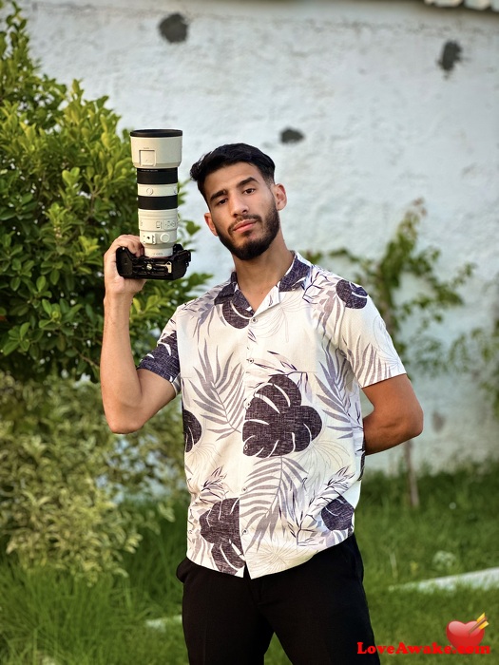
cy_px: 332
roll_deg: +0.3
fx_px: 1480
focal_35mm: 77
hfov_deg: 19.1
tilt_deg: -3.3
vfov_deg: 25.3
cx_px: 250
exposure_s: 1/121
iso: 160
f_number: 2.8
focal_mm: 9
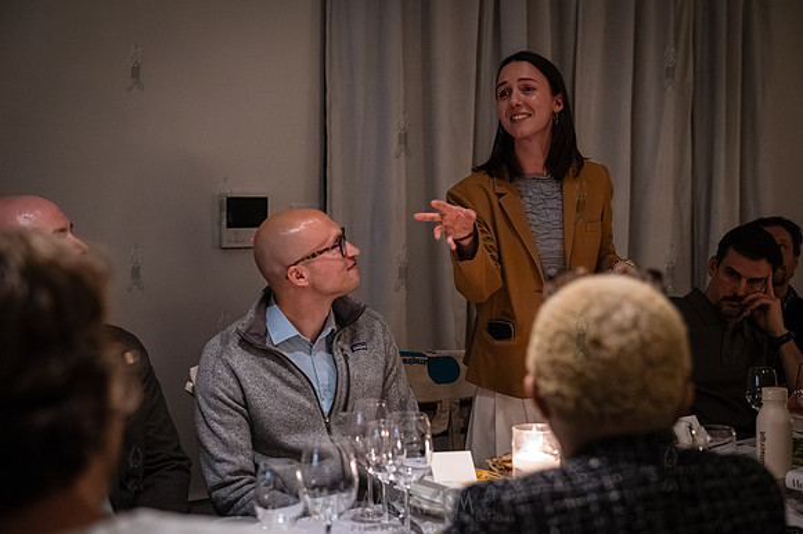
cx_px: 402
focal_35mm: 49
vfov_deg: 27.5
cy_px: 267
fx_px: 1092
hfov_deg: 40.4
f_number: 2.8
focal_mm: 49
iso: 16000
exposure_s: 1/160
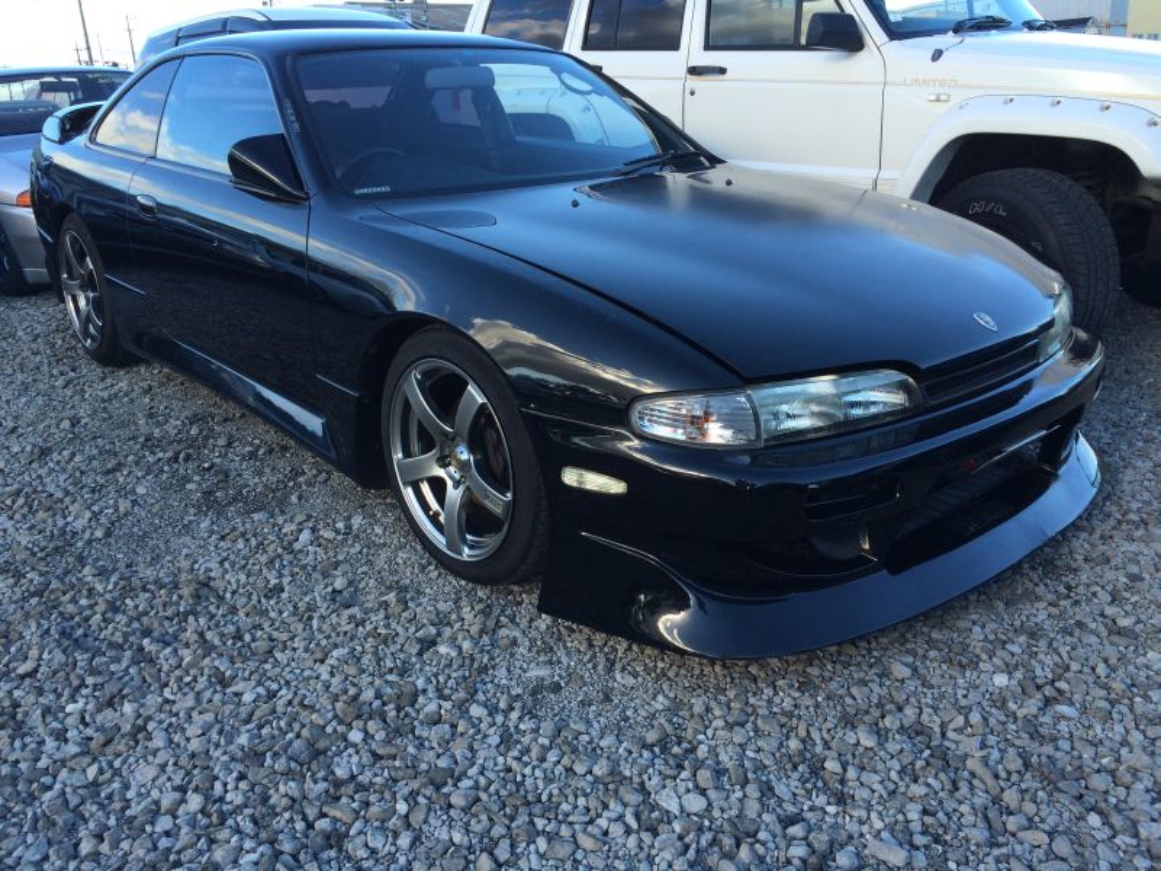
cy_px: 436
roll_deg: +2.9
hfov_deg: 61.7
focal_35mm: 29
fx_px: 973
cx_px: 580
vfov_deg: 48.2
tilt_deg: -18.2
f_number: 2.2
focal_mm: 4.15
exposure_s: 1/334
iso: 32
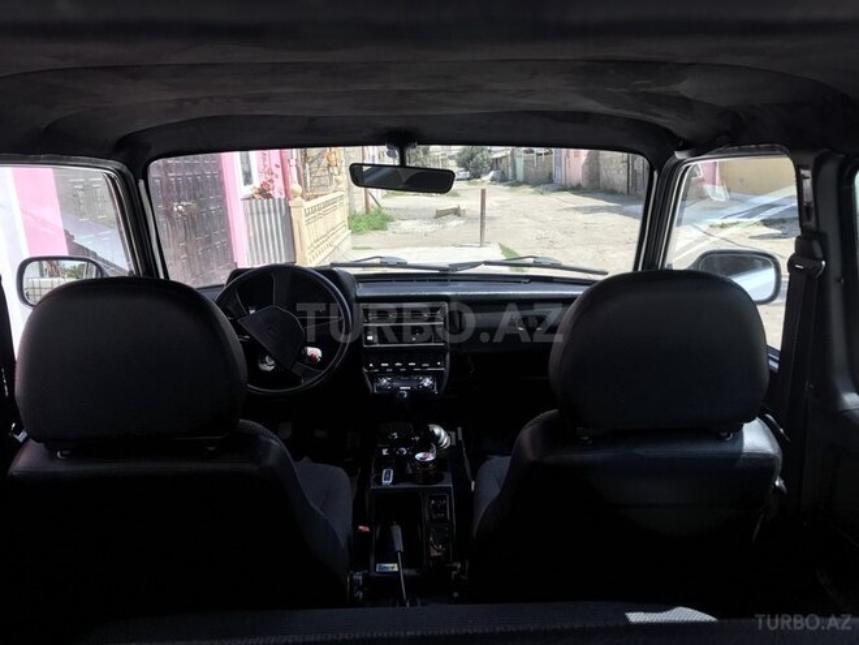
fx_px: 695
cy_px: 322
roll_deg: +3.4
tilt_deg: -12.8
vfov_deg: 49.7
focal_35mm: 28
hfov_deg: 63.4
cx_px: 430
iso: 20
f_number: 1.8
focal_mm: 3.99
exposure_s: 1/731
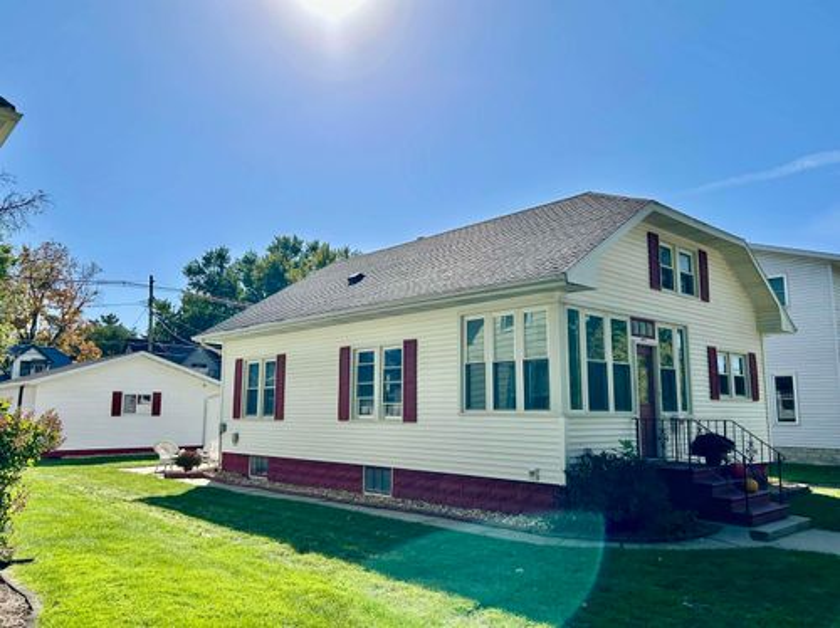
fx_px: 630
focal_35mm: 26
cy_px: 314
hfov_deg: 67.4
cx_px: 420
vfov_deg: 53.0
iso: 50
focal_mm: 5.7
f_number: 1.5
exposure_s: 1/6993
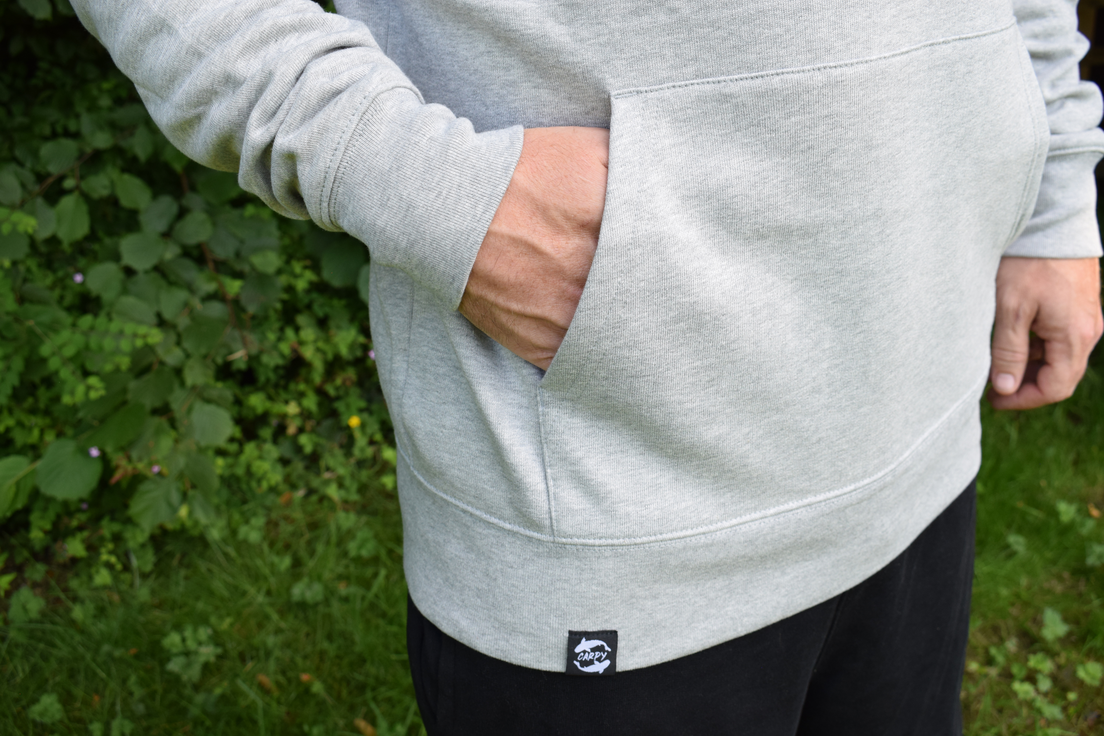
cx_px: 552
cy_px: 368
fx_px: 1104
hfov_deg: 53.1
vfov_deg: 36.9
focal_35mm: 36
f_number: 6.3
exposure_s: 1/160
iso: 400
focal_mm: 24
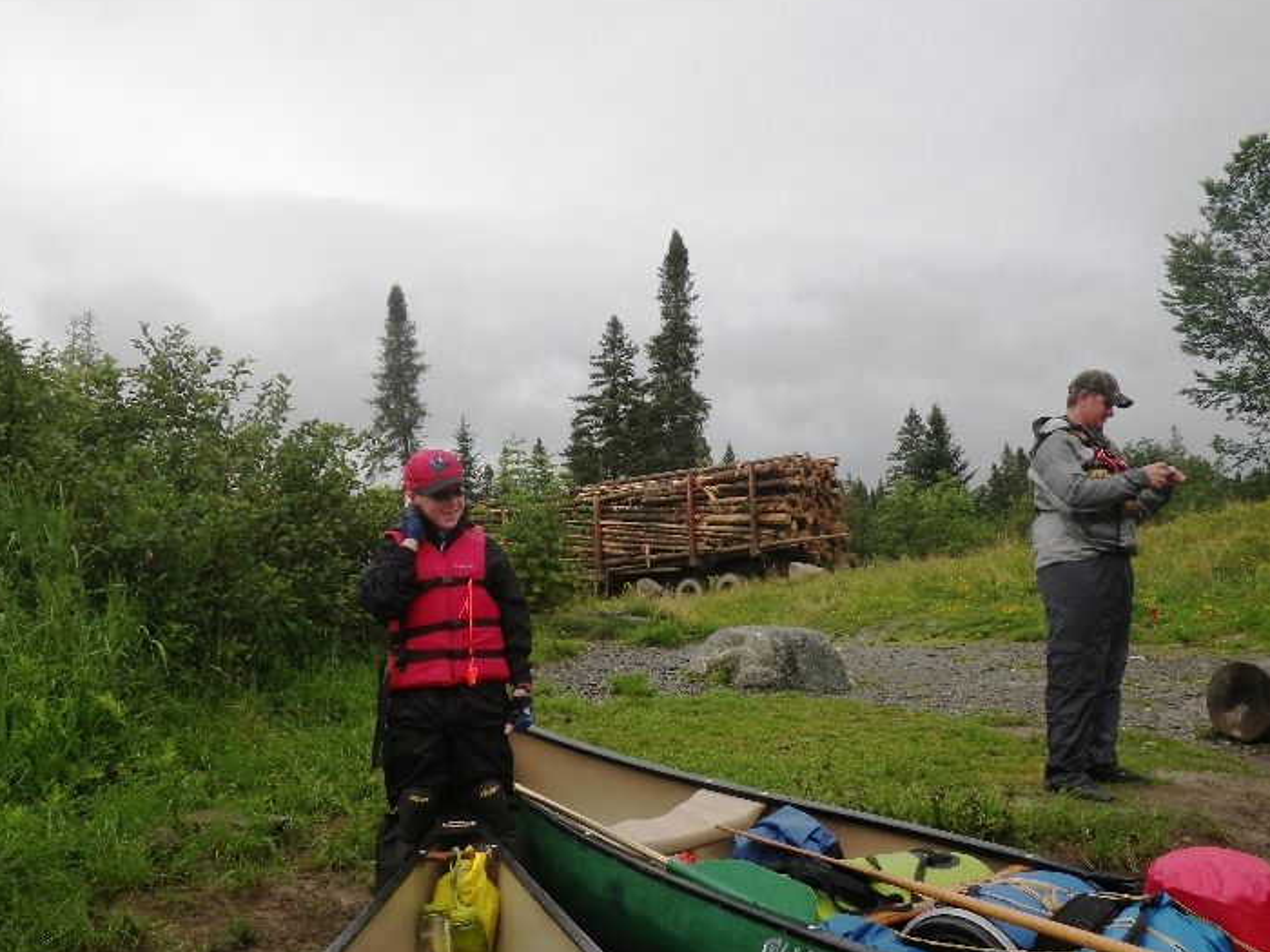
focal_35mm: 32
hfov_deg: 56.8
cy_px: 517
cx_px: 660
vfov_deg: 44.1
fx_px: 1174
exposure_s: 1/320
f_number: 3.5
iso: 80
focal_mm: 5
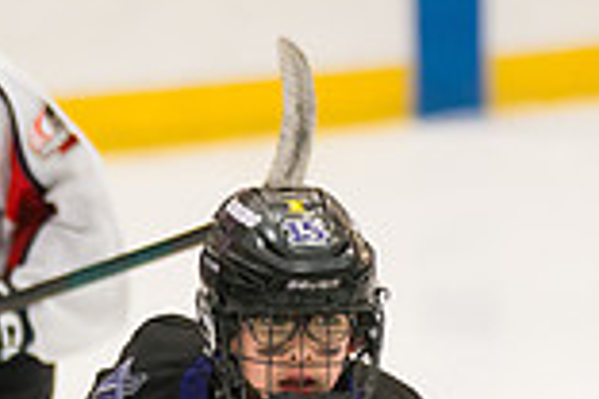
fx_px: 10881
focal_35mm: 654
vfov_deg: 2.1
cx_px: 280
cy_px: 685
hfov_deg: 3.2
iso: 2000
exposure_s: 1/1250
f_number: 3.2
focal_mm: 176
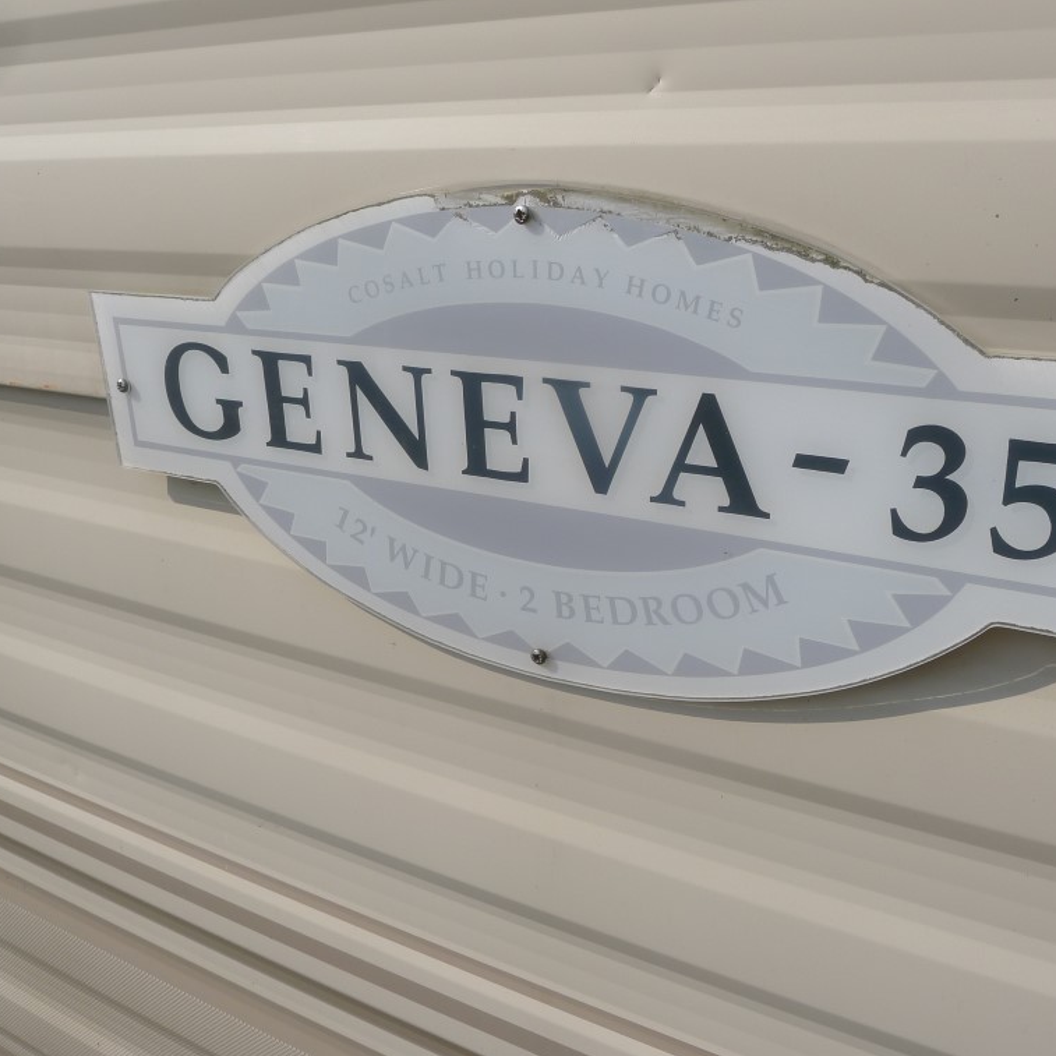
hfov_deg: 52.5
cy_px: 523
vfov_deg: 52.5
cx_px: 539
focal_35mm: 31
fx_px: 1070
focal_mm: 5.1
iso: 80
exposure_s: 1/1000
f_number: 4.5
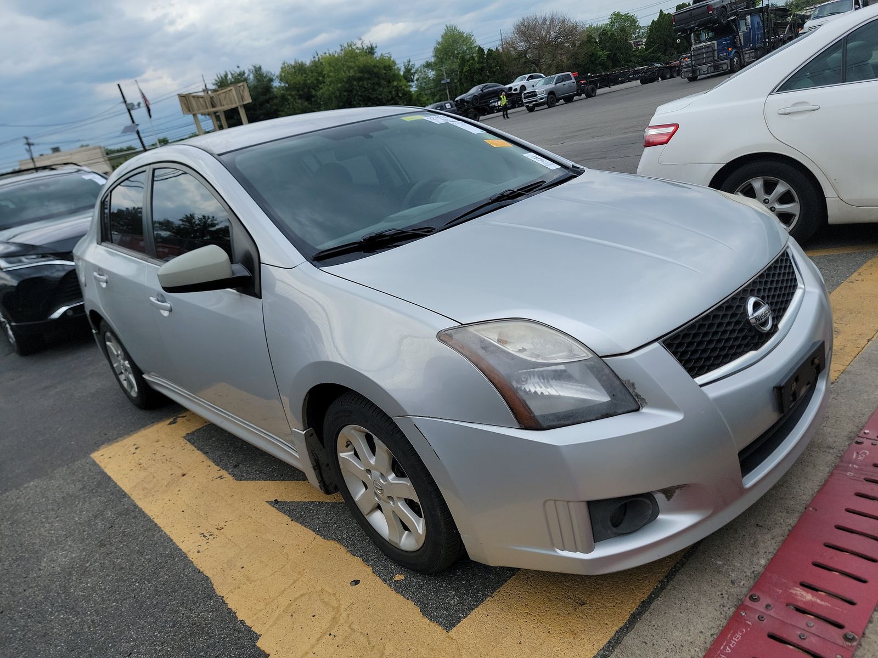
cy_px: 329
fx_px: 609
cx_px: 439
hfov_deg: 71.6
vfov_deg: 56.8
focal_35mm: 24
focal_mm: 6.7
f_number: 1.8
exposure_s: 1/701
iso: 50
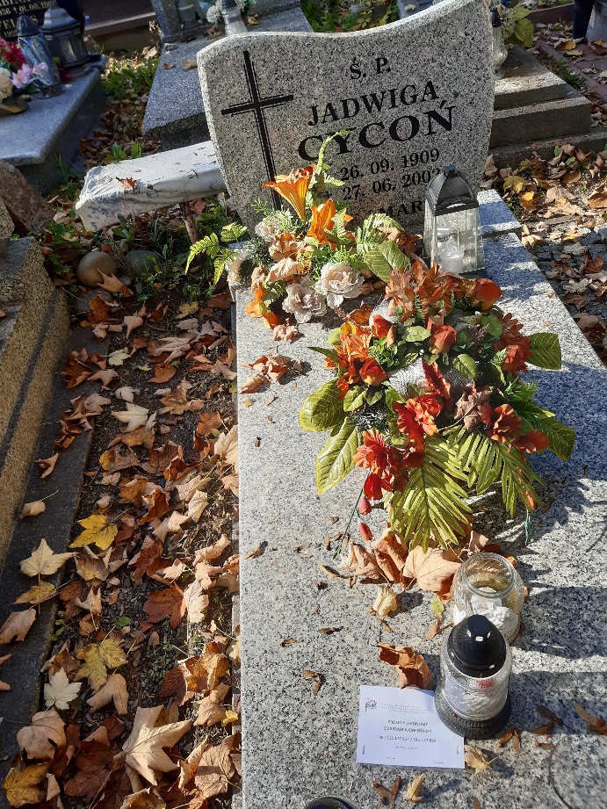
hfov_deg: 53.1
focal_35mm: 26
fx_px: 608
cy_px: 404
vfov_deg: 67.3
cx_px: 304
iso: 40
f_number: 1.7
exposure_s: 1/588
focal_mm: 3.92
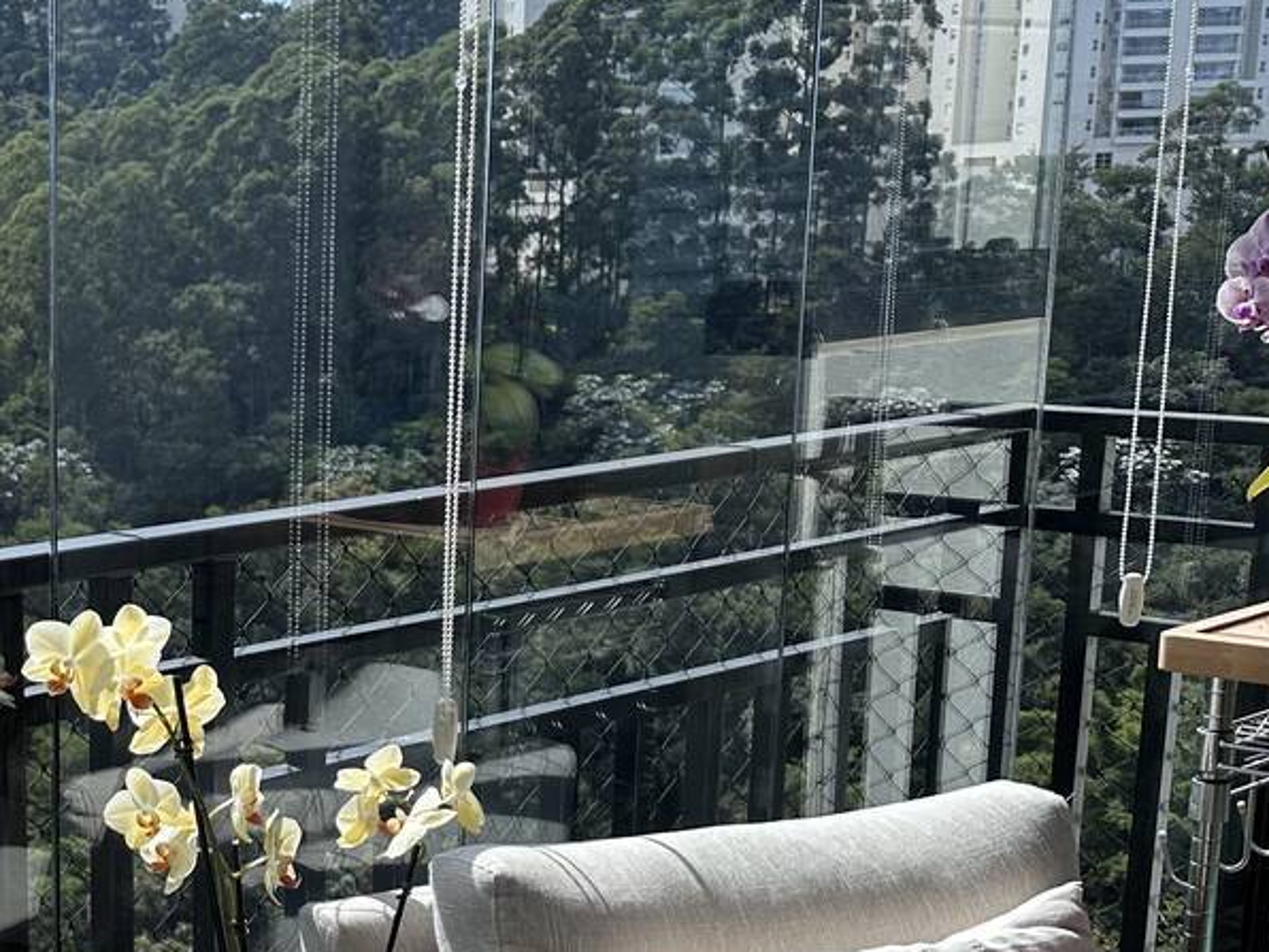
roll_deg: +1.8
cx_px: -172
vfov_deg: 25.1
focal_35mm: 58
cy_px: 658
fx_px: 2126
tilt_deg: -11.6
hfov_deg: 29.5
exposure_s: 1/3247
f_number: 1.78
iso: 80
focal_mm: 6.86
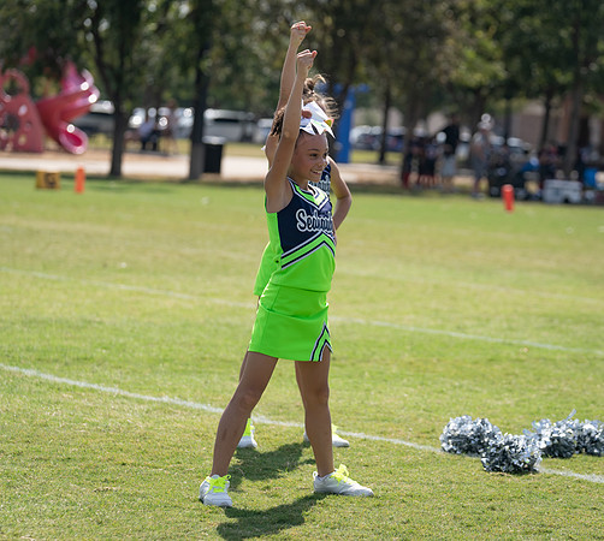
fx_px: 2911
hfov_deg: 11.8
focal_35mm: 155
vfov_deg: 10.6
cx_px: 337
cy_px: 270
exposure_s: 1/1250
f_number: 4
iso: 160
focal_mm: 129
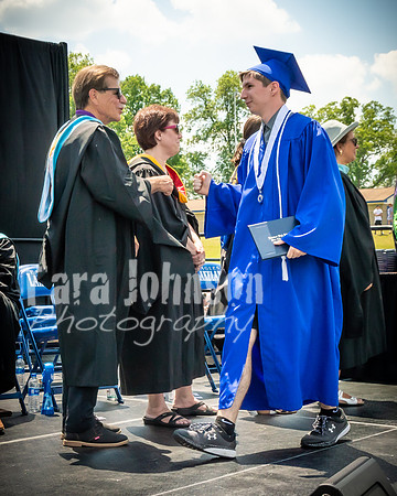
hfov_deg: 23.0
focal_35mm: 66
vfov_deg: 28.6
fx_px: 972
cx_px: 157
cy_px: 238
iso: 200
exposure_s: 1/800
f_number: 7.1
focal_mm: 20
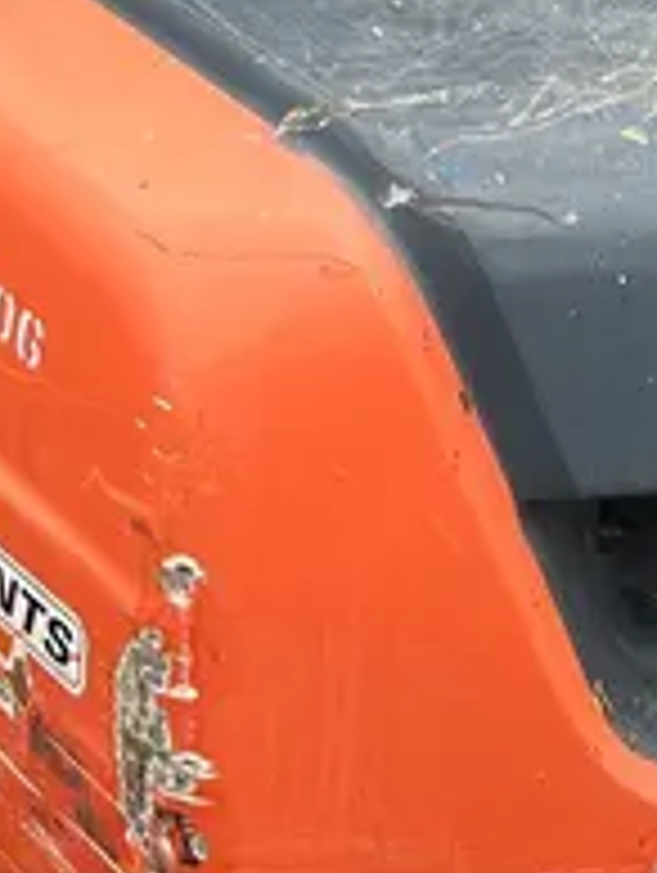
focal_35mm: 98
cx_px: 238
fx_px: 2475
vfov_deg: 18.5
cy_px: -299
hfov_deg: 15.1
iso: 50
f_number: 1.5
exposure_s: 1/539
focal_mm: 5.7
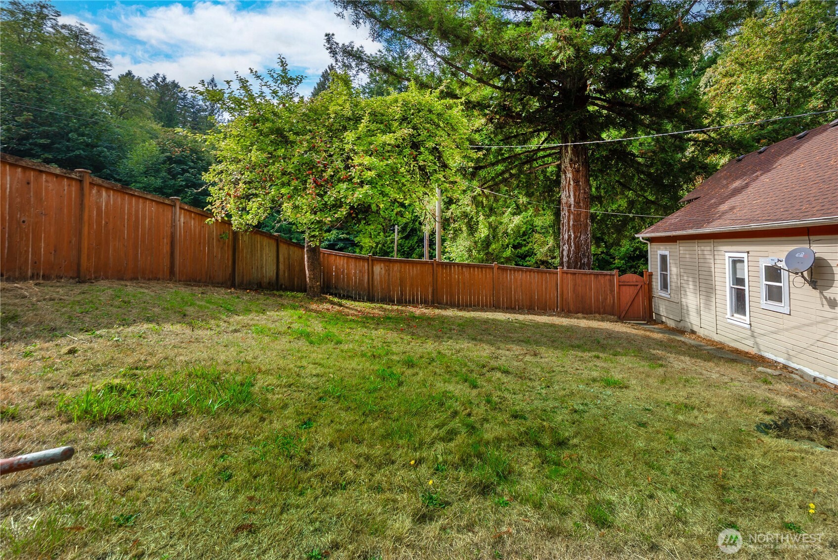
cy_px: 280
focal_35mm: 15
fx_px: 349
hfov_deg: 100.4
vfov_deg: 77.4
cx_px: 419
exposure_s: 1/80
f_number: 7.1
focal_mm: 15
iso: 80
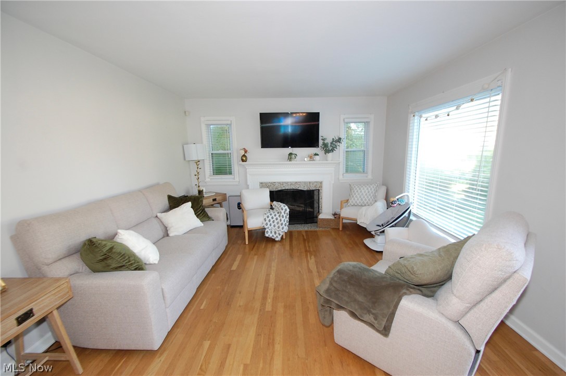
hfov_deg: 100.5
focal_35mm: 15
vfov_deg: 77.2
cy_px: 188
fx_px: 236
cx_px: 283
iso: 800
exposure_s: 1/60
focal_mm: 10
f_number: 5.6
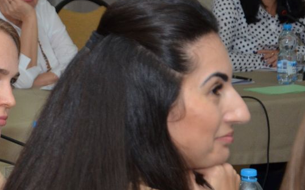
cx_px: -86
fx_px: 1653
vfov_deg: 6.6
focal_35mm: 199
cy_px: 136
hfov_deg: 10.3
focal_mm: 50
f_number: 5
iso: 800
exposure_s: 1/250
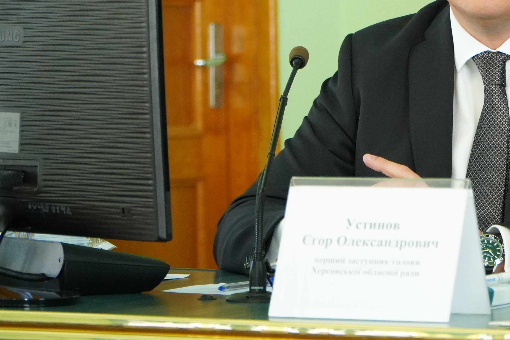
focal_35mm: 208
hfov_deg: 9.8
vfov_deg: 6.6
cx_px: 464
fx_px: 2946
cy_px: 72
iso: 3200
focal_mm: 76
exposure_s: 1/200
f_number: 4
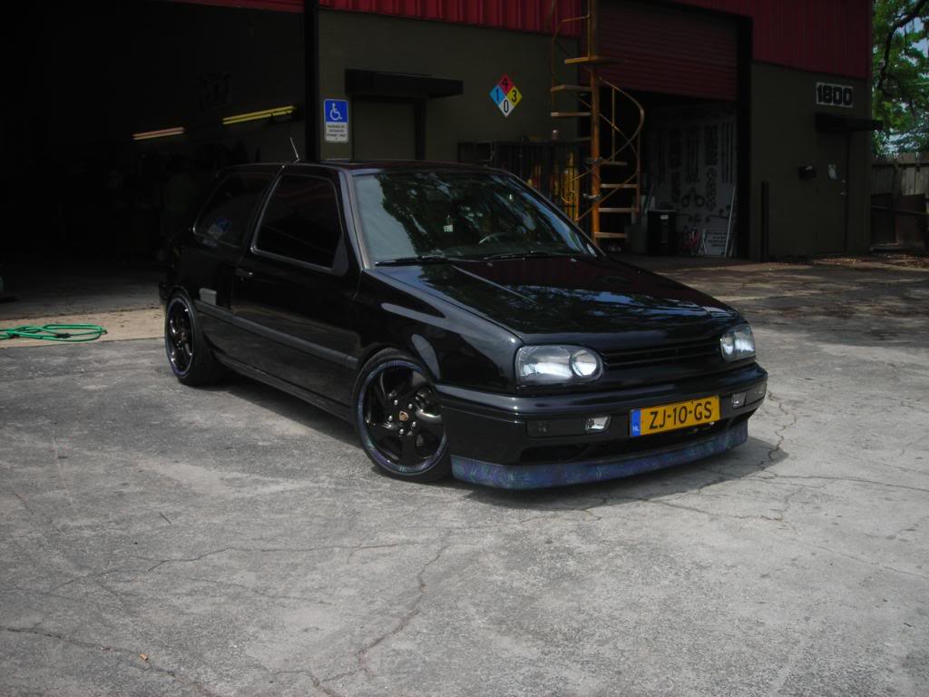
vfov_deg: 37.7
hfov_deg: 49.0
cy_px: 348
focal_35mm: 38
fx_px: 1020
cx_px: 464
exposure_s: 1/222
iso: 50
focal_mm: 6.3
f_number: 6.4
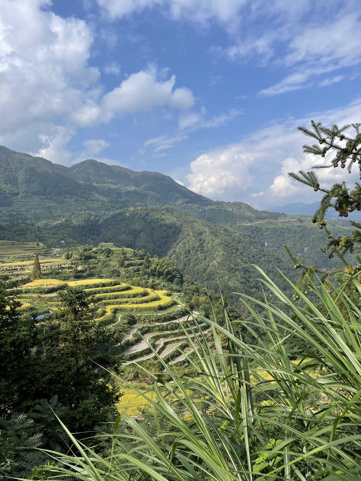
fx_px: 362
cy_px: 240
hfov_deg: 53.1
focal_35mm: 26
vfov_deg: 67.3
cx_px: 180
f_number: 1.6
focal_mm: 4.2
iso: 32
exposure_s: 1/3040
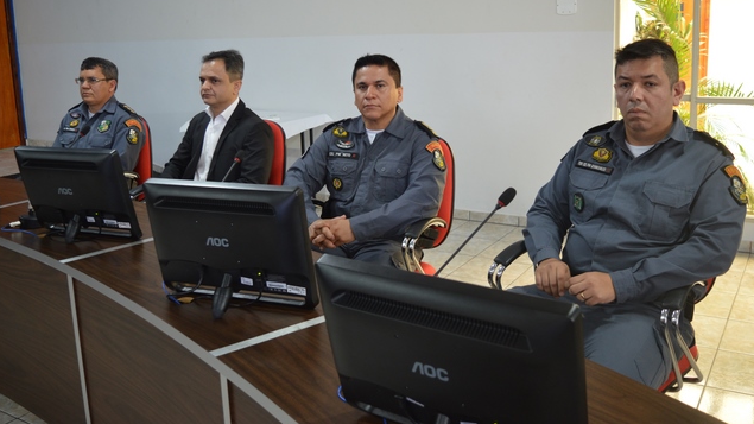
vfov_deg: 31.1
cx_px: 376
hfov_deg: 52.8
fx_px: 760
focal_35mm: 38
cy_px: 173
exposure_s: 1/15
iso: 560
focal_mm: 24
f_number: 4
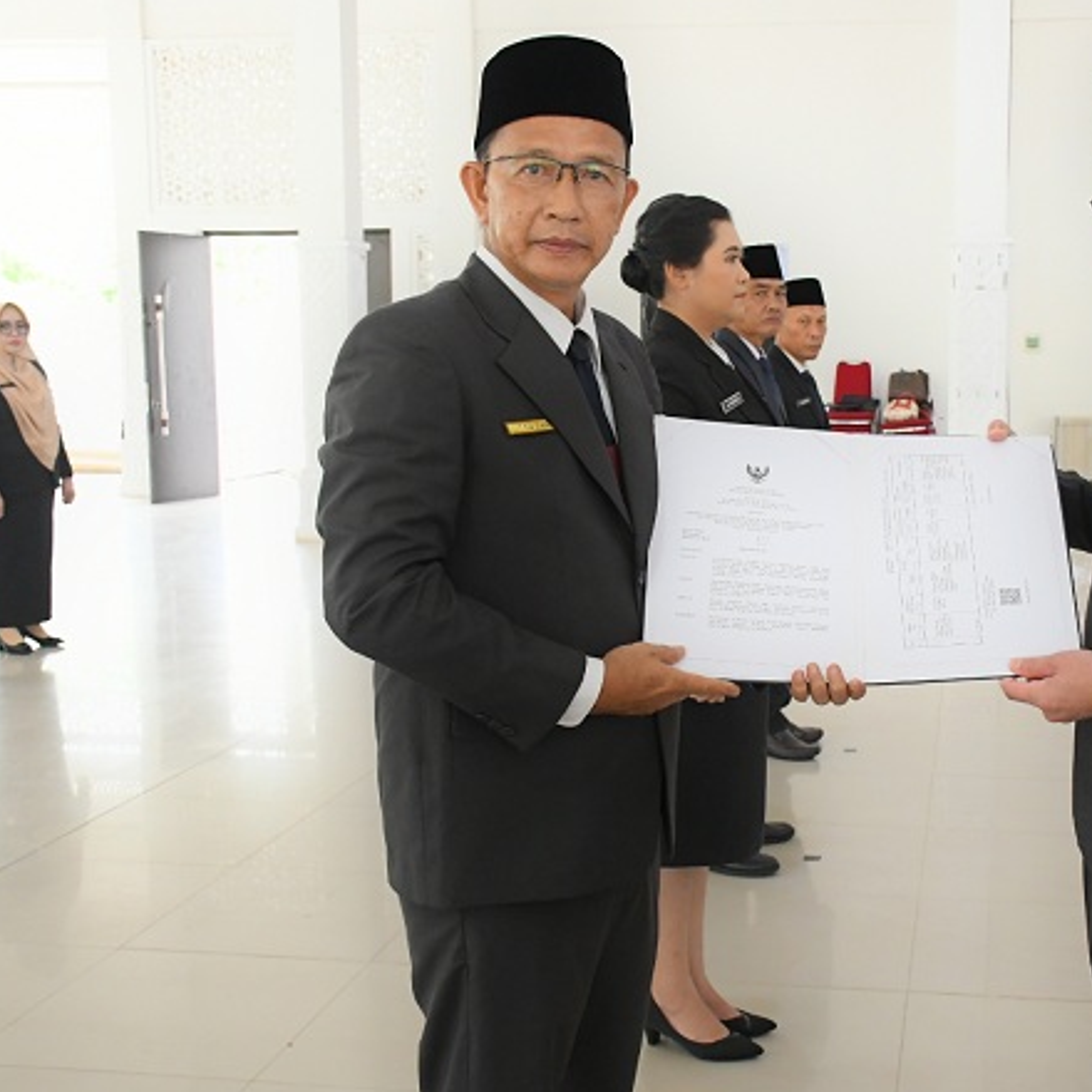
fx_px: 1642
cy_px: 566
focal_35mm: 46
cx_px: 767
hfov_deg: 36.2
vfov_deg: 36.8
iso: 3200
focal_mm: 23
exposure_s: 1/125
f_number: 5.6
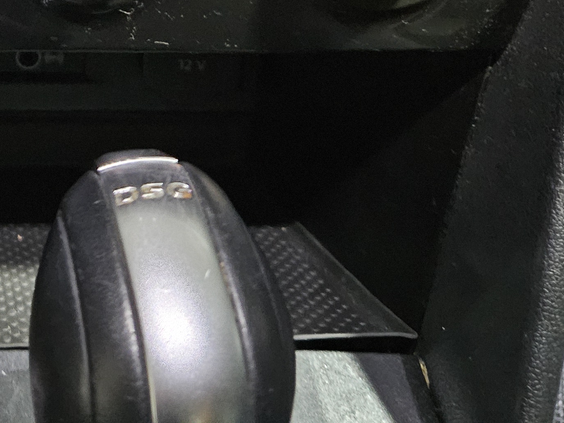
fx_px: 1092
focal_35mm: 67
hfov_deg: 27.2
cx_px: -7
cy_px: -186
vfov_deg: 19.5
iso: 2000
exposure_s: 1/15
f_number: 1.8
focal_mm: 5.4
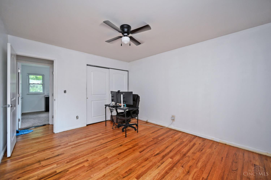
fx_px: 105
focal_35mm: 14
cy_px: 90
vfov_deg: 81.2
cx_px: 136
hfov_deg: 104.3
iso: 450
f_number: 4
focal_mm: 14
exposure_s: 1/60
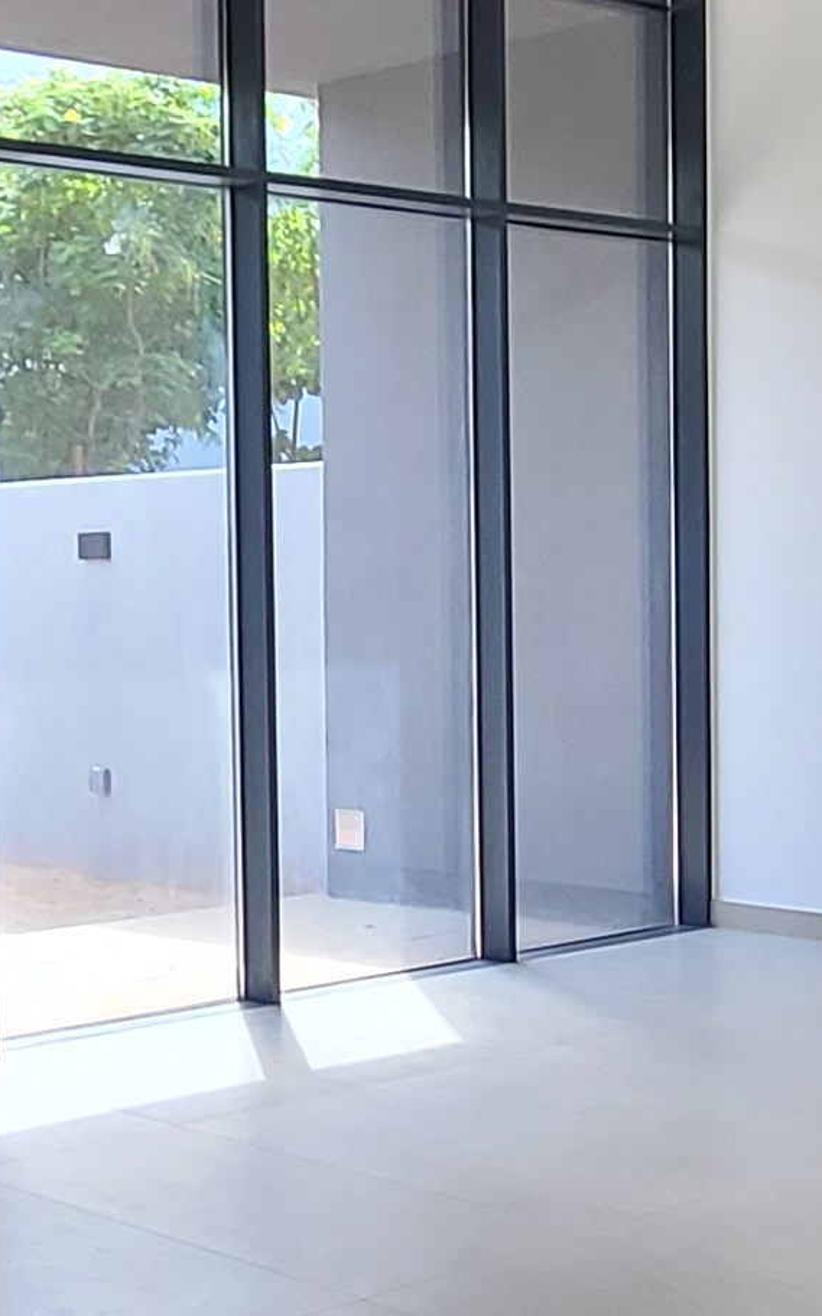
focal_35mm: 61
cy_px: 682
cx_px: 123
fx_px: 2187
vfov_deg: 33.5
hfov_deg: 20.9
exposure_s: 1/60
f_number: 2.2
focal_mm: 2.2
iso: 250
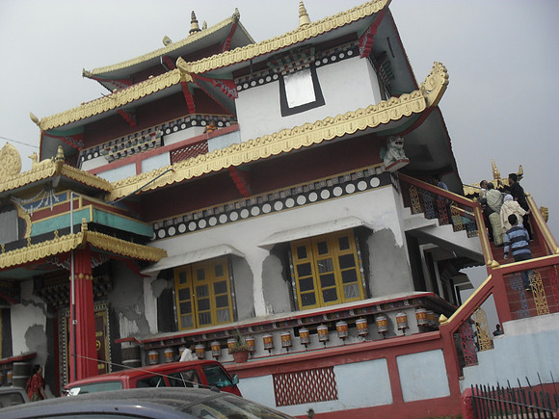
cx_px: 280
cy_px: 210
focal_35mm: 35
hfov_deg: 52.6
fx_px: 565
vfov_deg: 40.7
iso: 100
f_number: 8.4
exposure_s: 1/125
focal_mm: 6.3
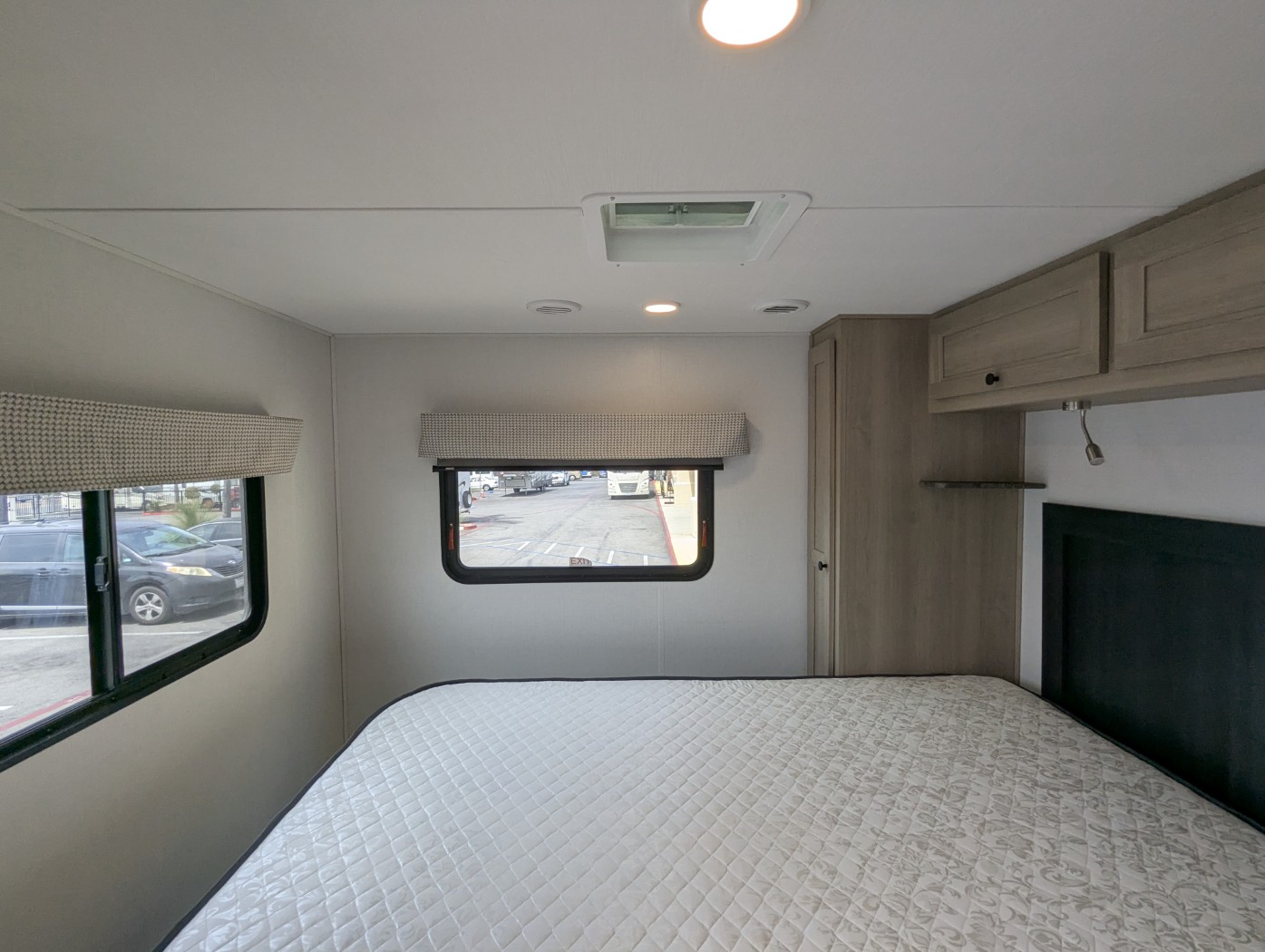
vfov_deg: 78.2
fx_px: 585
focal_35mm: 16
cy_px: 476
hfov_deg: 94.4
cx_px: 632
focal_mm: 2.35
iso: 58
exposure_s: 1/226
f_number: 2.2
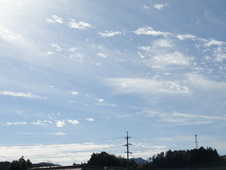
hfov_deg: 36.8
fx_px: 339
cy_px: 85
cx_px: 113
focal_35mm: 52
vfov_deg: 28.0
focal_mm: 9.1
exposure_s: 1/250
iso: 64
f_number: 11
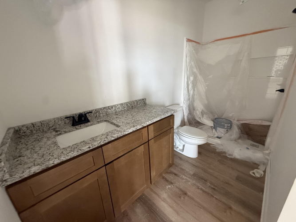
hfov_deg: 102.1
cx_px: 148
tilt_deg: -16.4
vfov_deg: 85.7
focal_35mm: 14
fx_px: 120
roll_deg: +2.5
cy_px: 111
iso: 640
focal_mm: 2.22
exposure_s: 1/60
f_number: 2.2
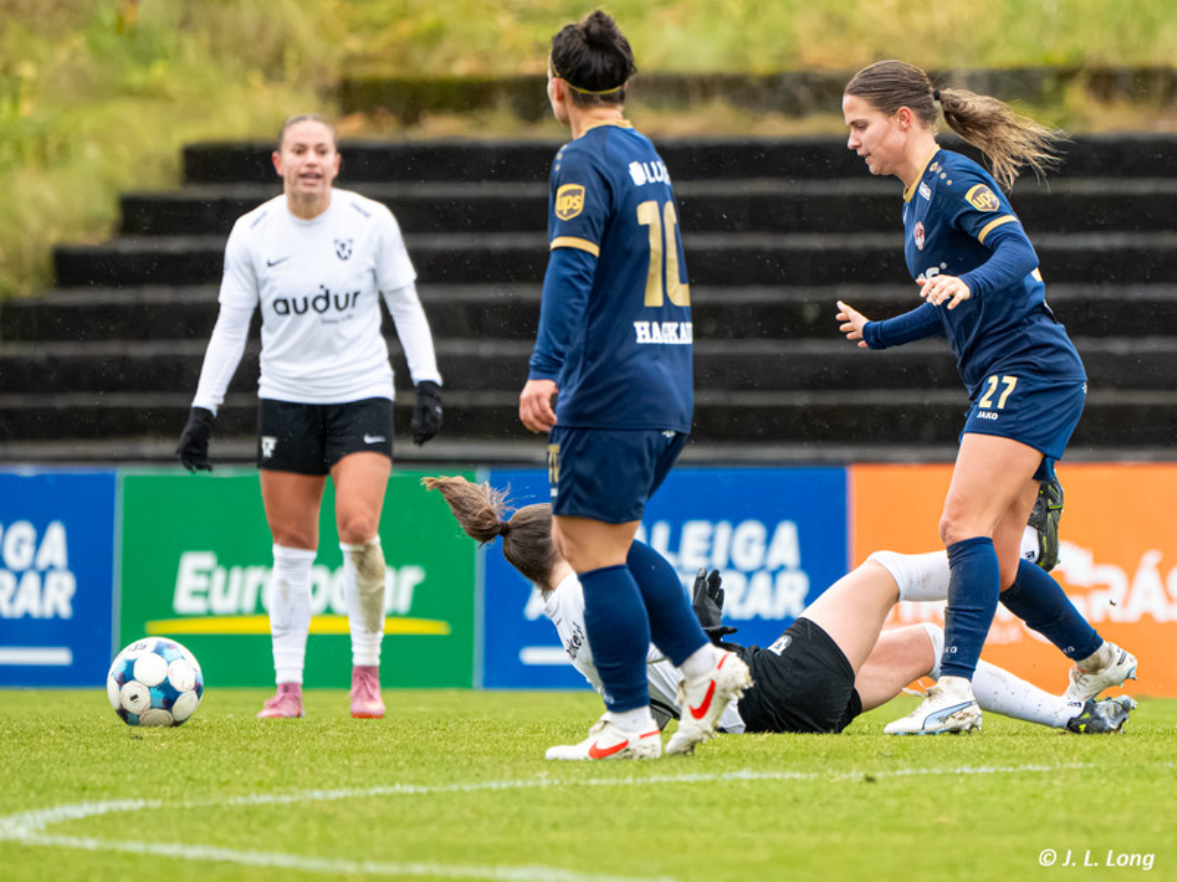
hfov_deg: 2.6
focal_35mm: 774
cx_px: 909
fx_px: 26317
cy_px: 368
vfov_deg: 1.9
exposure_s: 1/1000
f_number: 6.3
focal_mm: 510
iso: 5600
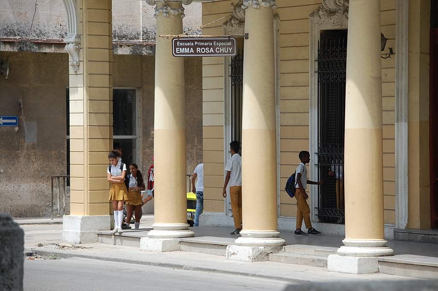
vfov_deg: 7.9
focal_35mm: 174
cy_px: 146
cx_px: 219
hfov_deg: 11.8
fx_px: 2115
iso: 200
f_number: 6.3
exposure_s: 1/640
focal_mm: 116
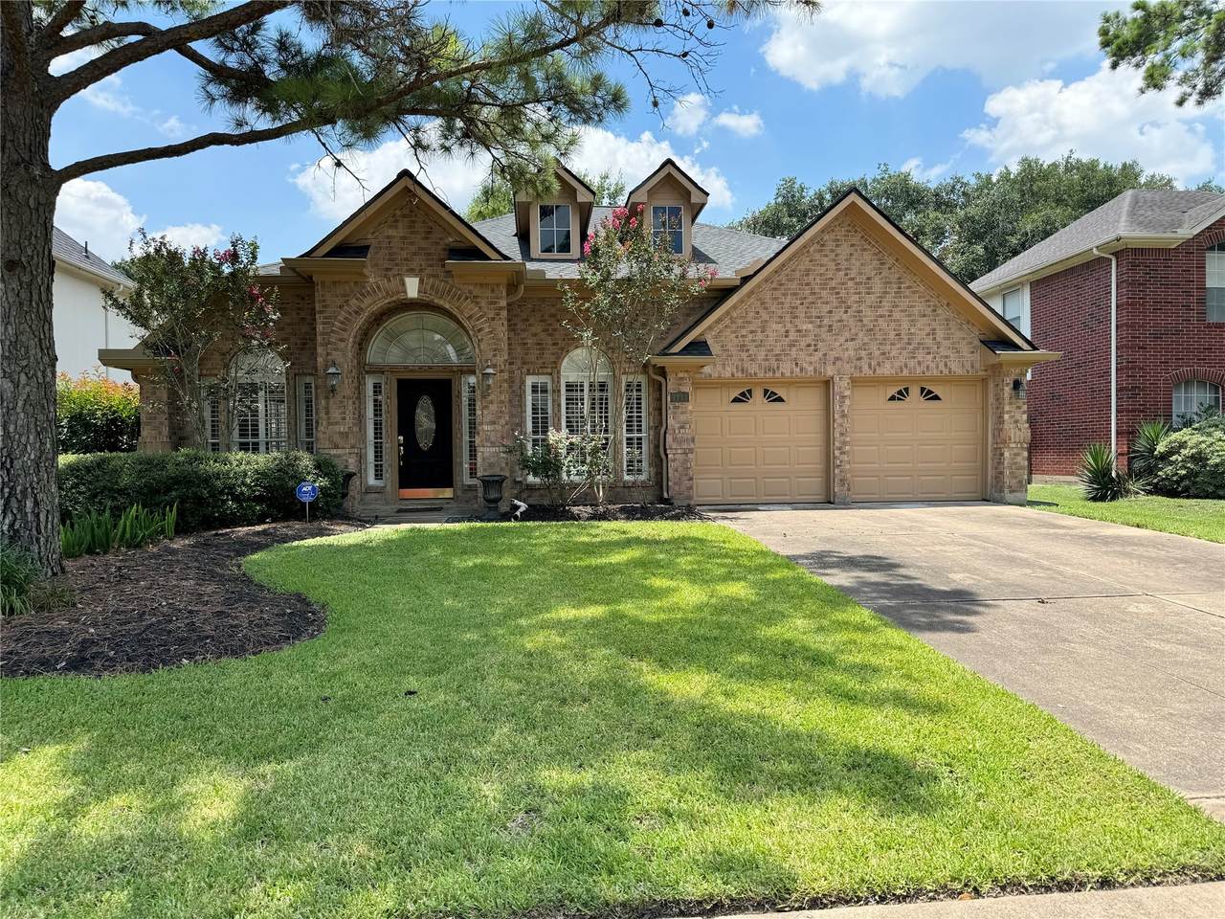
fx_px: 849
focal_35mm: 24
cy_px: 460
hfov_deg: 71.6
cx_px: 612
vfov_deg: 56.8
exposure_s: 1/2105
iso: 80
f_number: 1.78
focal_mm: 6.76
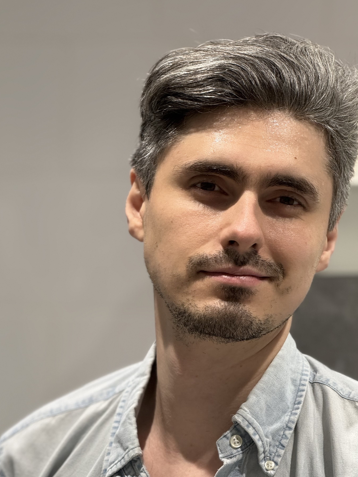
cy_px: 244
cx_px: 163
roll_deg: -2.1
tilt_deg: -0.7
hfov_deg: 11.1
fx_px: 1848
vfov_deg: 14.7
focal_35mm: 134
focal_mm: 15.66
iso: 160
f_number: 2.8
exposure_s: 1/50
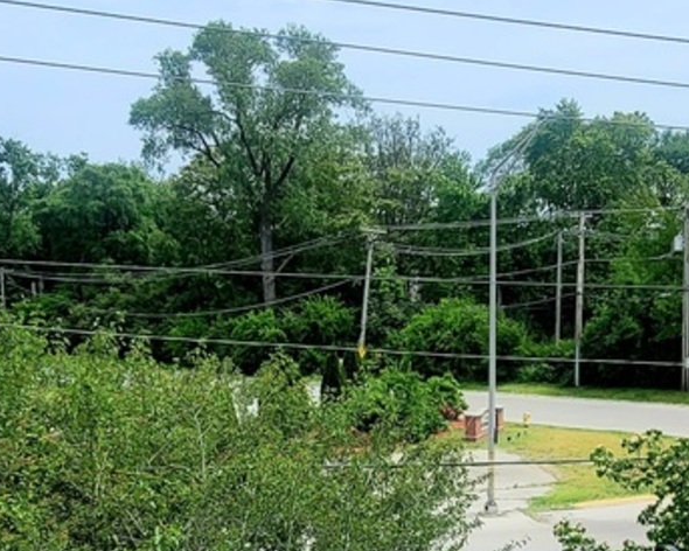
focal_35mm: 31
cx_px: 345
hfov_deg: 57.2
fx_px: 632
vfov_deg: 46.4
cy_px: 368
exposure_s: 1/2500
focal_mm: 2.2
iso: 64
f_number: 2.2
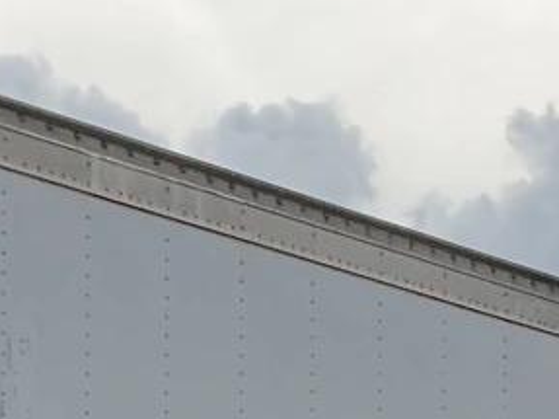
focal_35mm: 202
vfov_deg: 7.1
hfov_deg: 9.8
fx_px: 3261
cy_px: 838
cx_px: 279
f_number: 1.8
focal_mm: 3
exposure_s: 1/4065
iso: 25
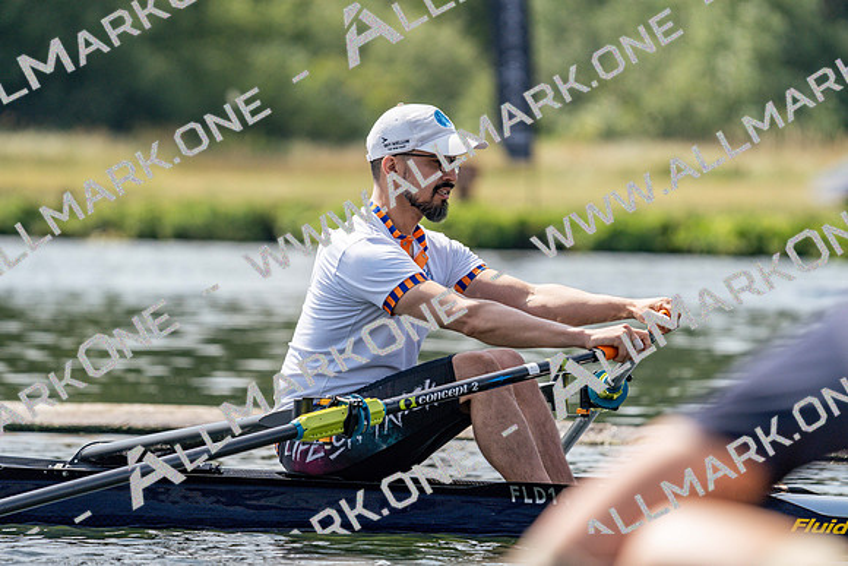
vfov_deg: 3.8
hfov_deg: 5.7
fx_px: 8458
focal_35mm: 359
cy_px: 283
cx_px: 424
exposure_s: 1/1600
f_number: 6.3
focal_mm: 359
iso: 320
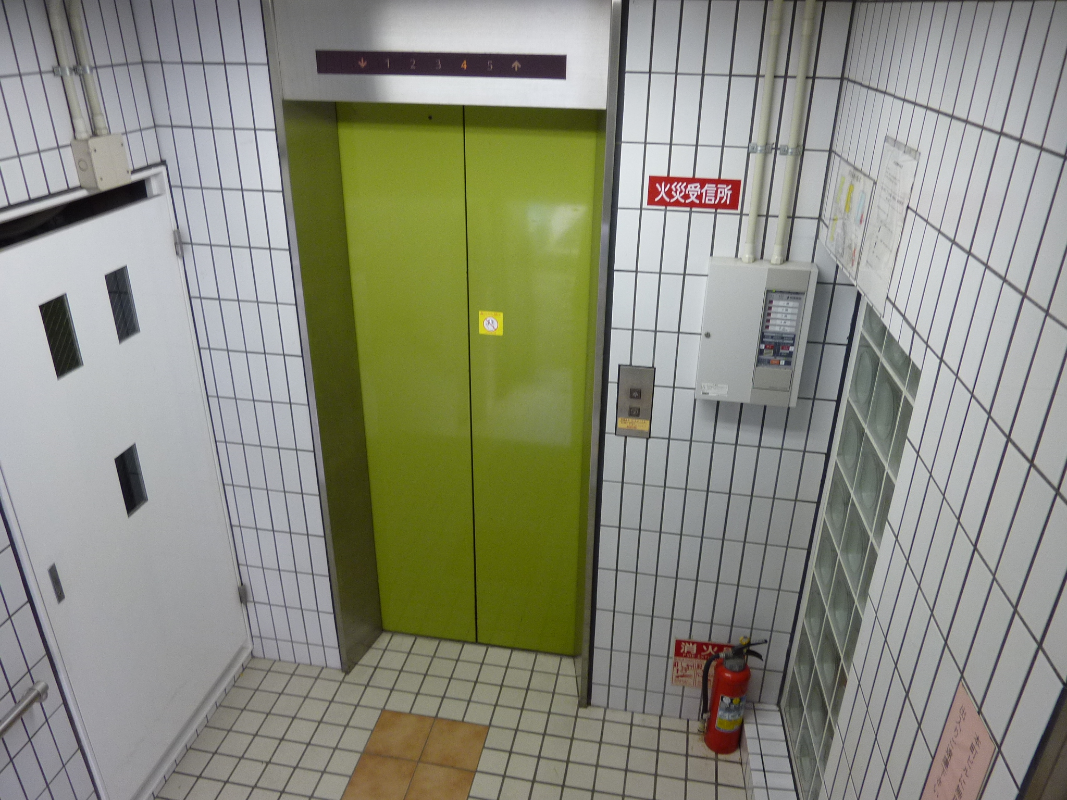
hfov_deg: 69.4
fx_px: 771
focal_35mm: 25
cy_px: 400
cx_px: 534
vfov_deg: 54.9
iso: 125
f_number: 3.3
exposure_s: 1/30
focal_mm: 4.1
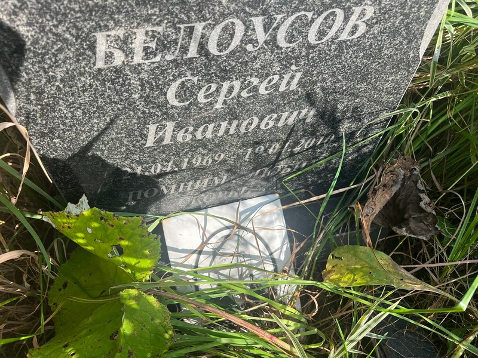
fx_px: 359
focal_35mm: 26
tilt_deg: -52.6
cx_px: 239
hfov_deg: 67.3
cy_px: 179
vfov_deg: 53.1
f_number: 1.5
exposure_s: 1/1029
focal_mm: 5.7
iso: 50
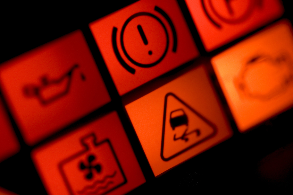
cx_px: 146
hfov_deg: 13.1
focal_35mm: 158
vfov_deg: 8.7
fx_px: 1281
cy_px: 98
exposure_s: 1/20
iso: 200
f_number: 4
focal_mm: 105
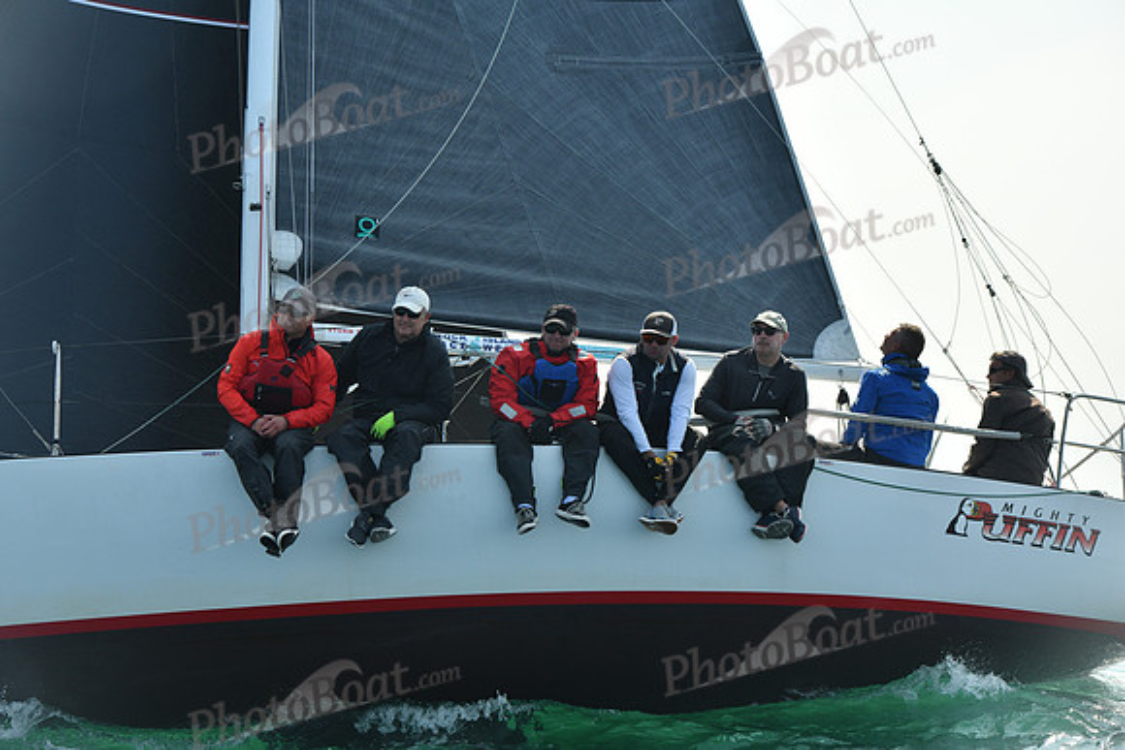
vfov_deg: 16.1
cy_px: 375
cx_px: 562
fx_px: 2657
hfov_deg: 23.9
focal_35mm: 85
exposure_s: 1/1250
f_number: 6.3
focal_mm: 85
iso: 320
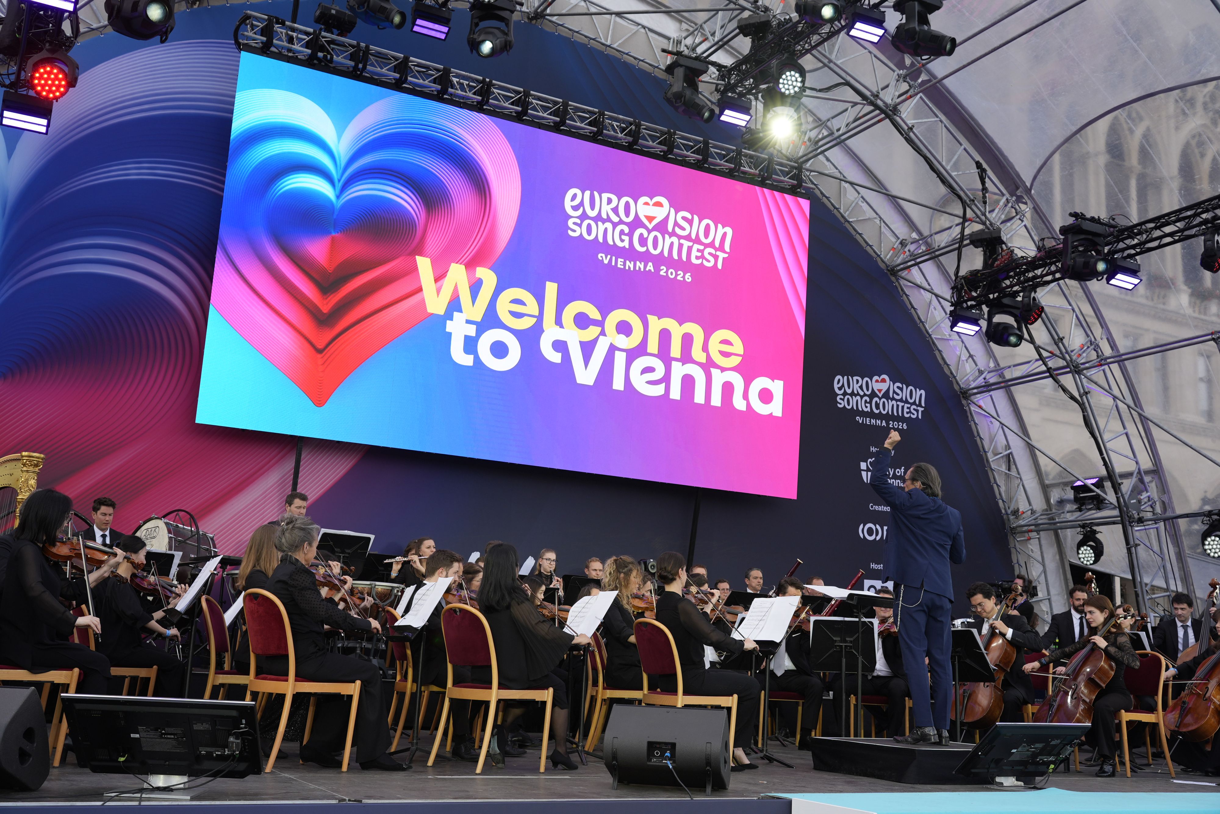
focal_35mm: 35
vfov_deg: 37.9
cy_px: 407
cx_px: 610
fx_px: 1186
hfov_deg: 54.4
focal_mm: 35
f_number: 5.6
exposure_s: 1/320
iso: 250
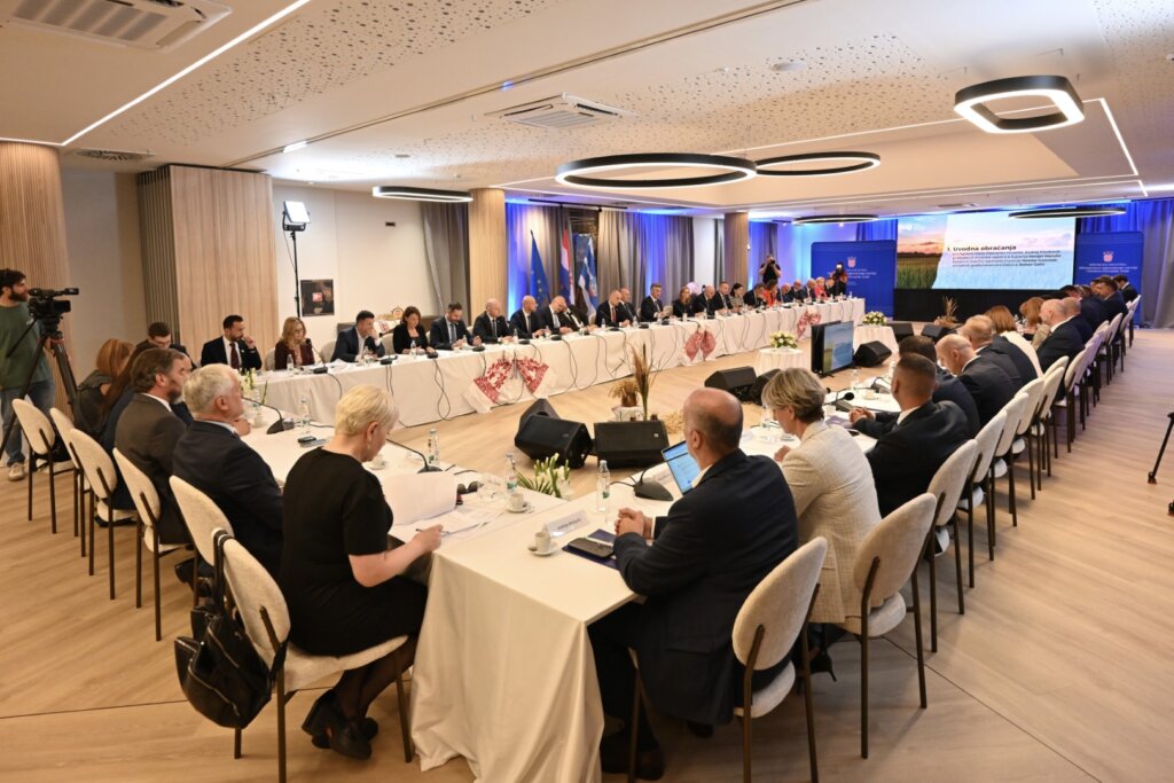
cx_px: 587
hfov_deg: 93.3
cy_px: 392
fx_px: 554
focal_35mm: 17
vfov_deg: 70.5
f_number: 3.5
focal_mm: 17
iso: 1600
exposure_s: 1/200
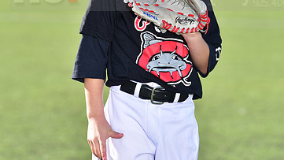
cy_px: -14
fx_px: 2154
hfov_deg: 7.5
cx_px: 151
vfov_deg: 4.2
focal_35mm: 286
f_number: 5
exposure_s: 1/250
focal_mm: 170
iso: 80
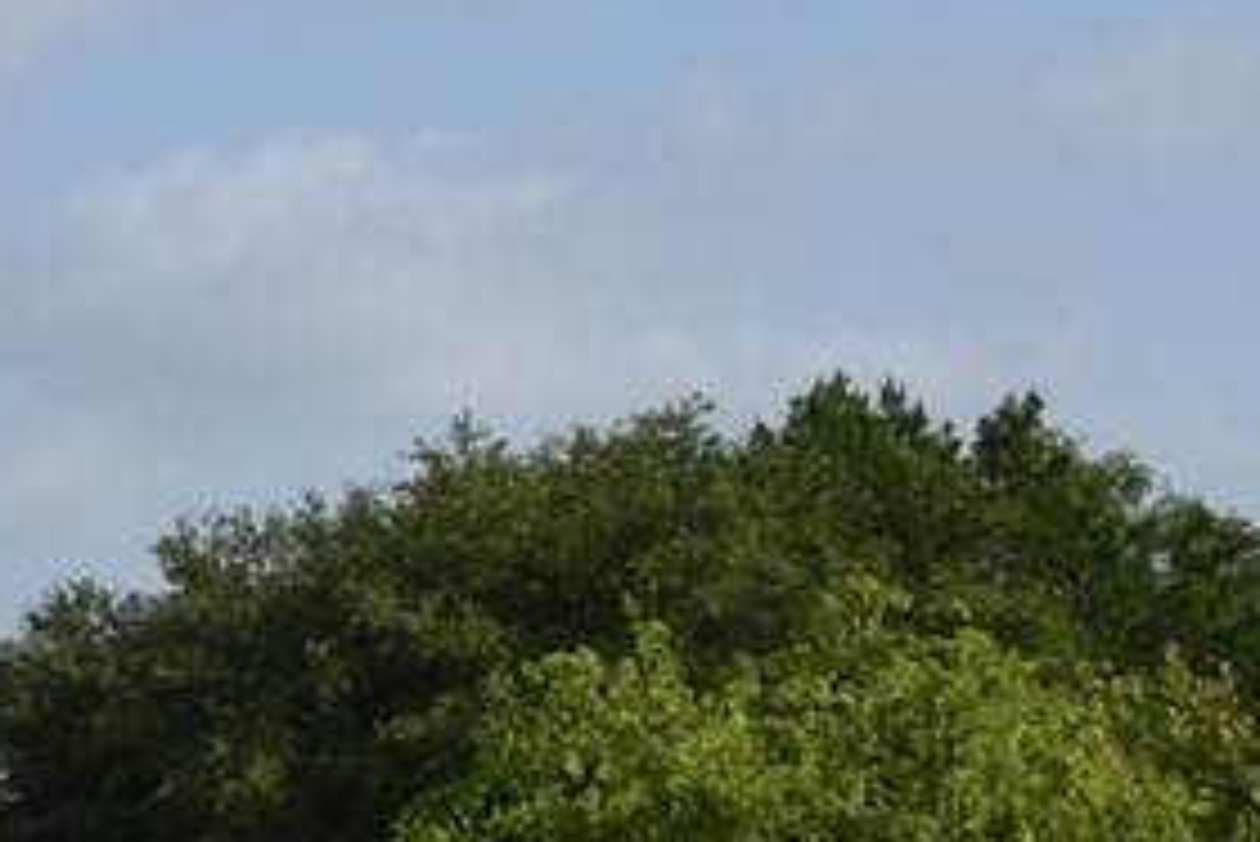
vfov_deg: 9.1
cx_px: -1071
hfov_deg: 12.3
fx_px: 5287
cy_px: 603
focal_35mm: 151
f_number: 16
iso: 400
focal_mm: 26
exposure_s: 1/200
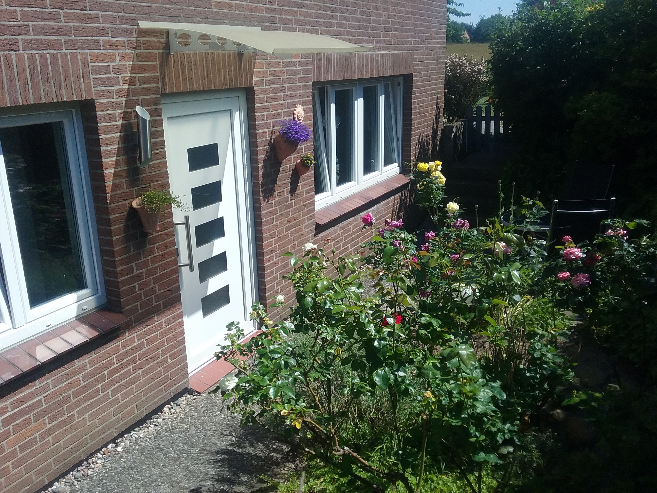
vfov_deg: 45.4
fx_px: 588
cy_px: 246
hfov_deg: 58.4
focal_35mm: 31
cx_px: 328
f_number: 2.2
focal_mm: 3.3
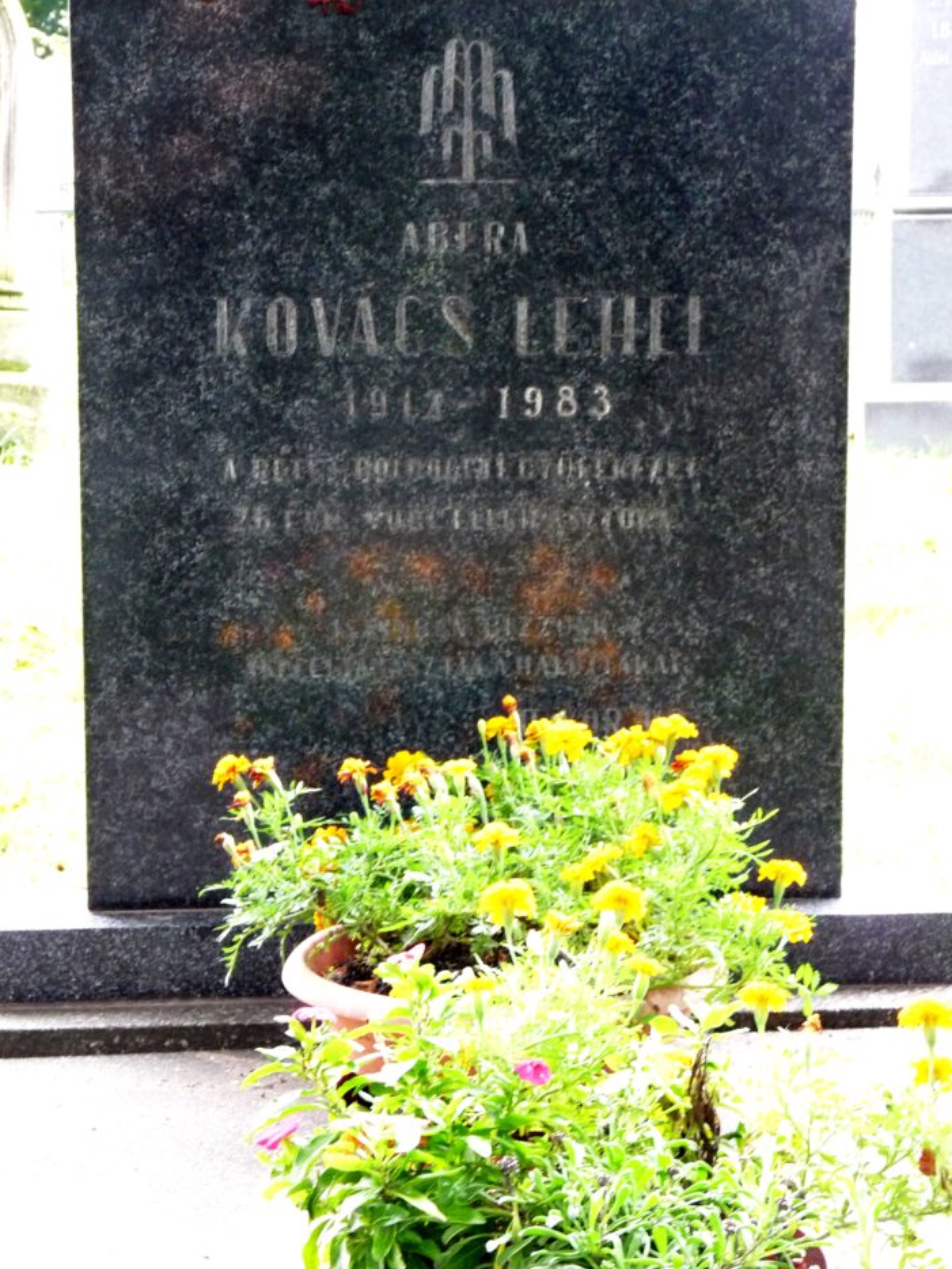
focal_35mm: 92
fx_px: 3374
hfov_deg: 16.1
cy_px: 585
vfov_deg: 21.3
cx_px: 454
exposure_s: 1/15
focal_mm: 14.9
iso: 400
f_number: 3.4
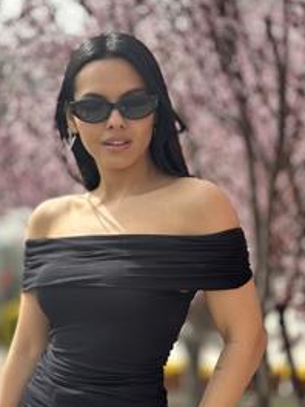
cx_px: 123
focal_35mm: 75
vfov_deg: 26.0
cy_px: 224
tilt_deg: -5.0
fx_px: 881
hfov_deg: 19.6
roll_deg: -1.0
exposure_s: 1/2667
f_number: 1.78
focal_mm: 6.86
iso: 100
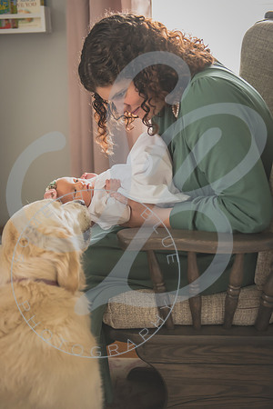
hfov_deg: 27.0
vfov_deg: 39.6
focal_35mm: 50
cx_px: 136
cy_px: 204
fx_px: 569
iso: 1600
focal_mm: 50
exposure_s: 1/125
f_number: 2.8
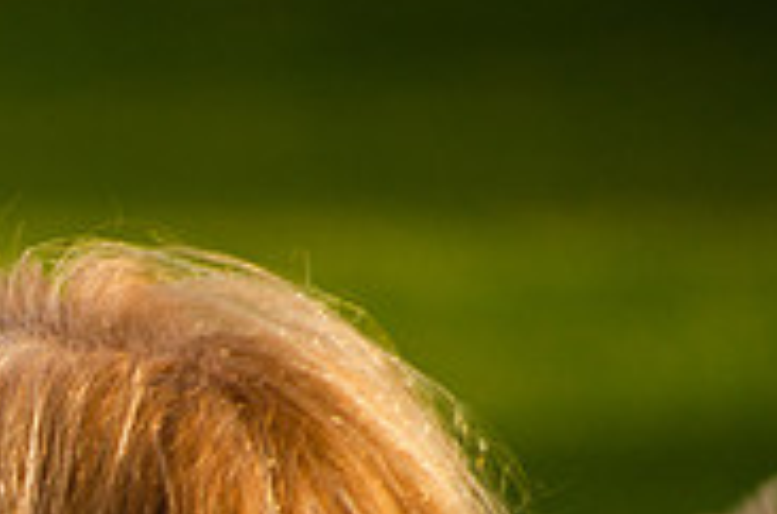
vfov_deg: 1.6
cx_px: -276
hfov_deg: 2.4
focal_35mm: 858
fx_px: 18470
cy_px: 760
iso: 250
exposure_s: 1/500
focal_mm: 180
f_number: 5.6
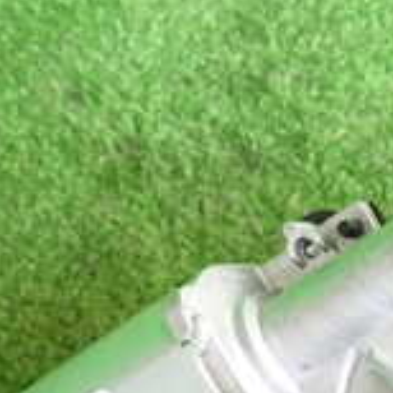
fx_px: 1105
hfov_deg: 18.1
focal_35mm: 86
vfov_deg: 19.0
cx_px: 579
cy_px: 482
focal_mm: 4.5
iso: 200
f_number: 2
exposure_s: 1/50
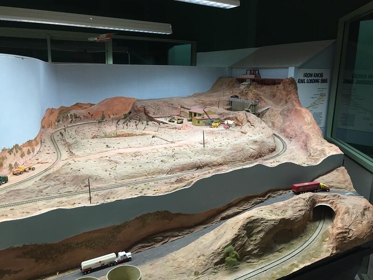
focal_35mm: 29
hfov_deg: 61.7
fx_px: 312
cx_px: 186
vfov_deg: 48.2
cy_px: 140
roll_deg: -2.4
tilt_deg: -11.6
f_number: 2.2
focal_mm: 4.15
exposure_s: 1/33
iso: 125
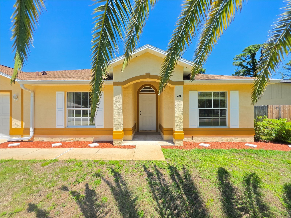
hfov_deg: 106.2
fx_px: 109
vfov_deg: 89.9
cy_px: 109
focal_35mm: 13
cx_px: 146
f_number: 1.9
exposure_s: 1/1395
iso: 32
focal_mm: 2.2
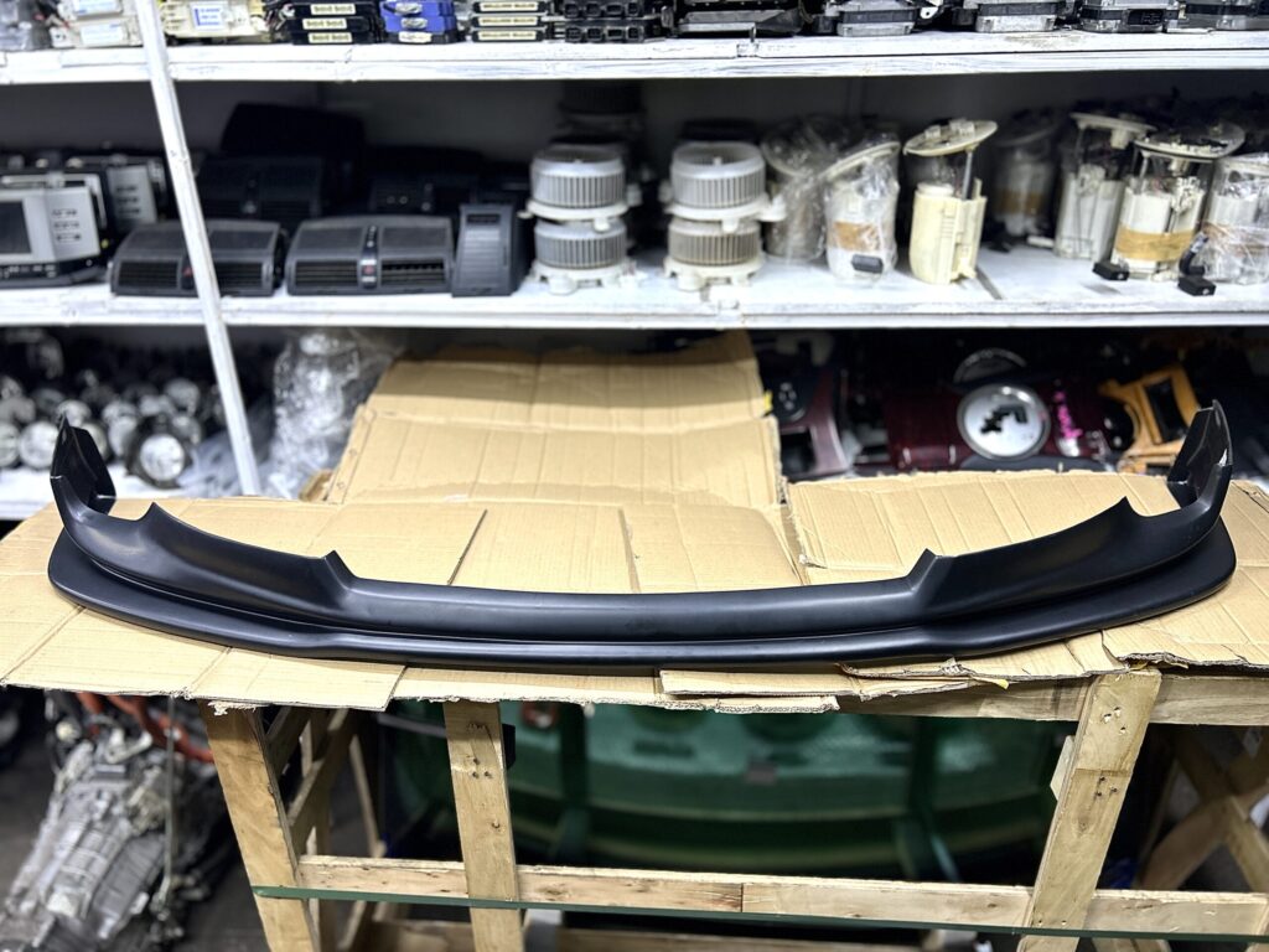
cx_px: 634
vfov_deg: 53.1
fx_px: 953
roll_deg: +1.5
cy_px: 476
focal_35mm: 26
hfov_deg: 67.3
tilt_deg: -28.2
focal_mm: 5.7
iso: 80
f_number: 1.5
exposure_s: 1/100
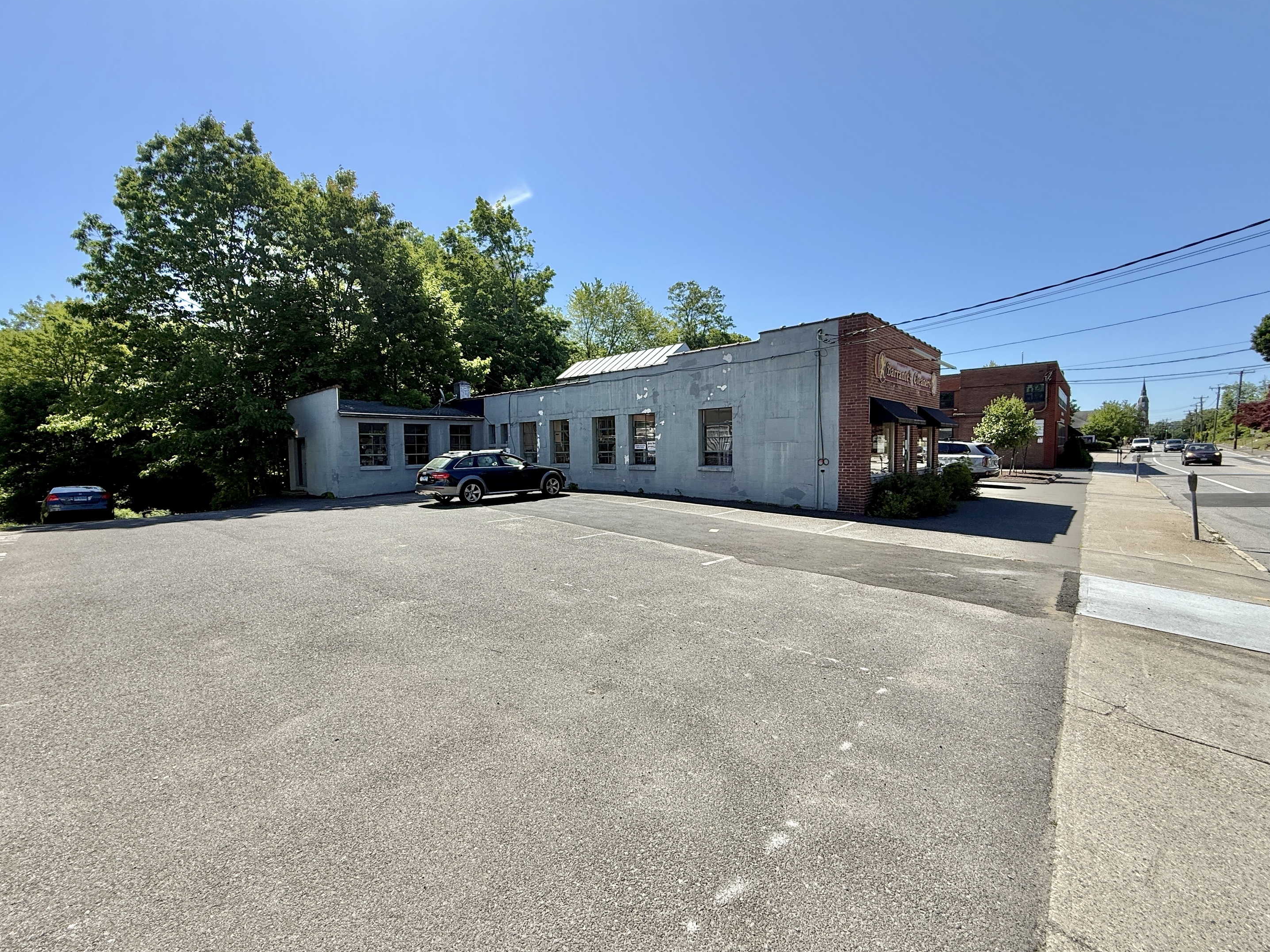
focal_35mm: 15
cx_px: 616
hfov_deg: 98.1
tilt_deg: -3.3
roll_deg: +1.2
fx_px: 550
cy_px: 483
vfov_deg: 81.7
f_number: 2.2
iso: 50
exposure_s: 1/1431
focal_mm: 2.22
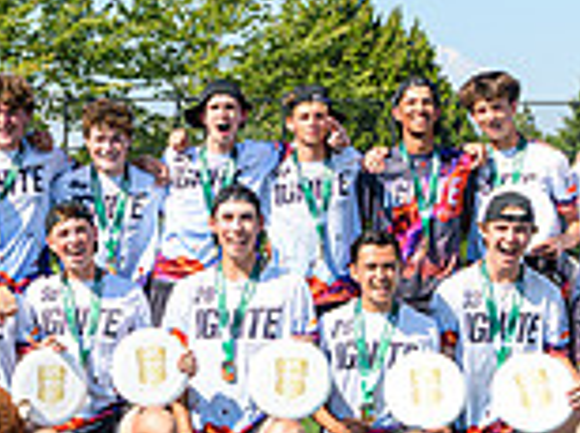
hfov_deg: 16.5
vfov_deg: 12.7
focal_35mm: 116
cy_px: 360
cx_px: -60
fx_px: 1941
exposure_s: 1/800
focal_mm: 32
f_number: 5.6
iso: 200
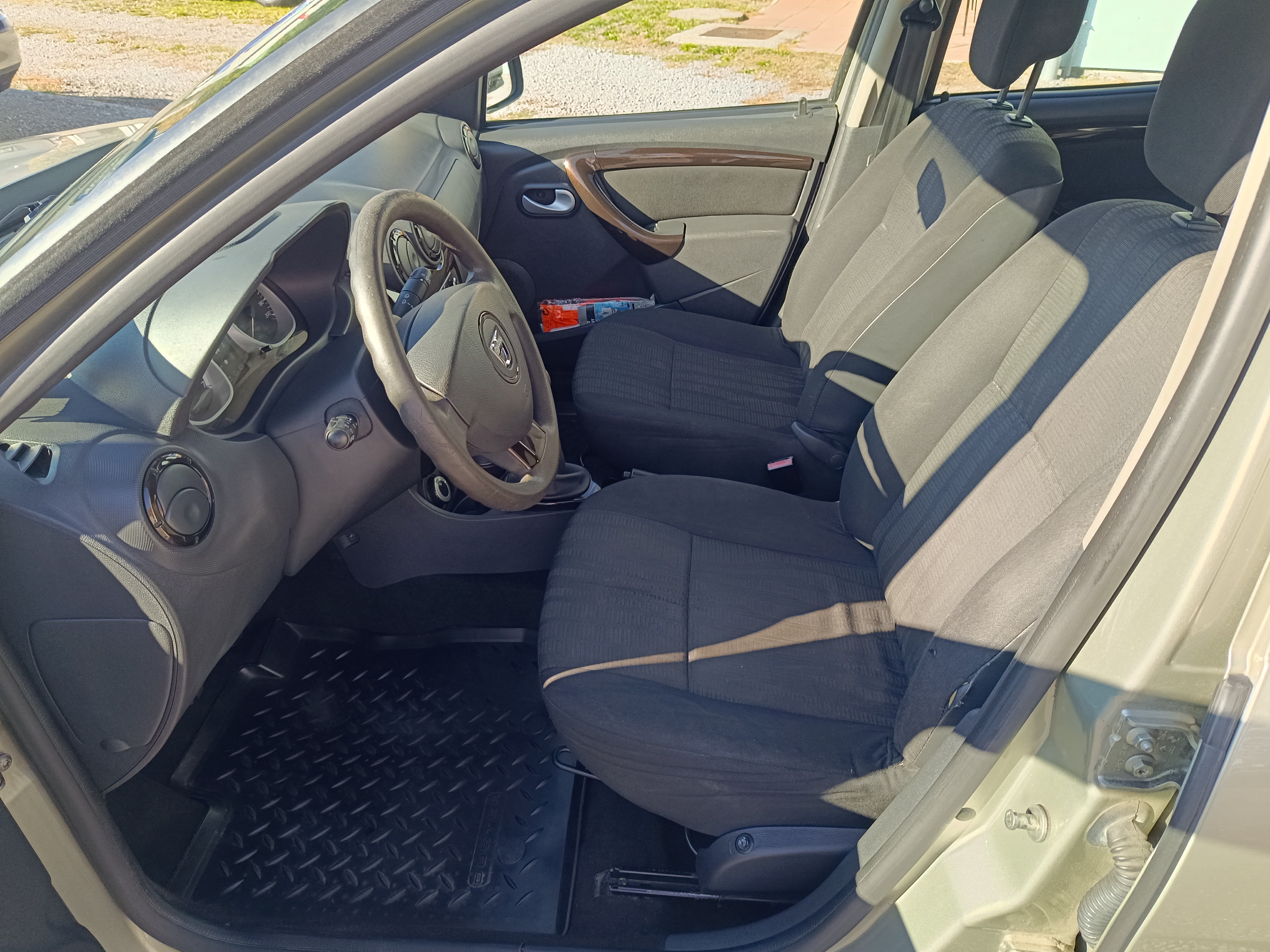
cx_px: 635
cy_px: 476
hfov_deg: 71.6
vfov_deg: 56.8
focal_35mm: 24
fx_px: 881
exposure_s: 1/133
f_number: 1.88
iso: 51
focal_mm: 5.59
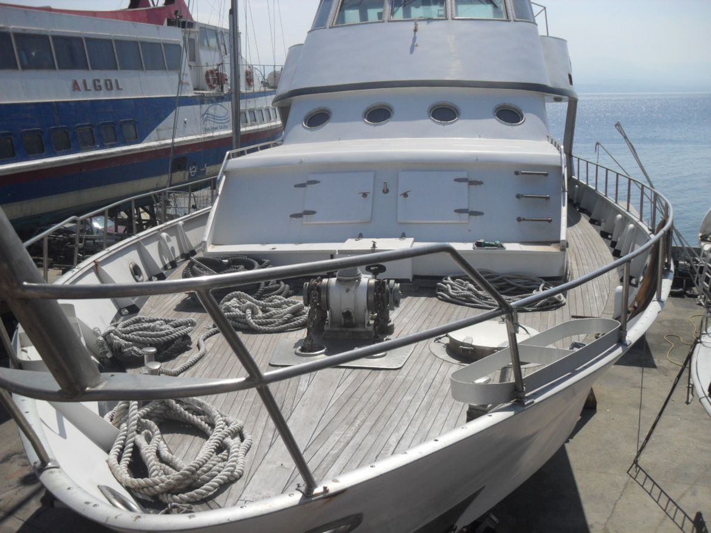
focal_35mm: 35
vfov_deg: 40.7
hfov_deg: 52.6
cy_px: 266
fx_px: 719
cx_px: 356
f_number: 8.9
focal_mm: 6.2
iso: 100
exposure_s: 1/350
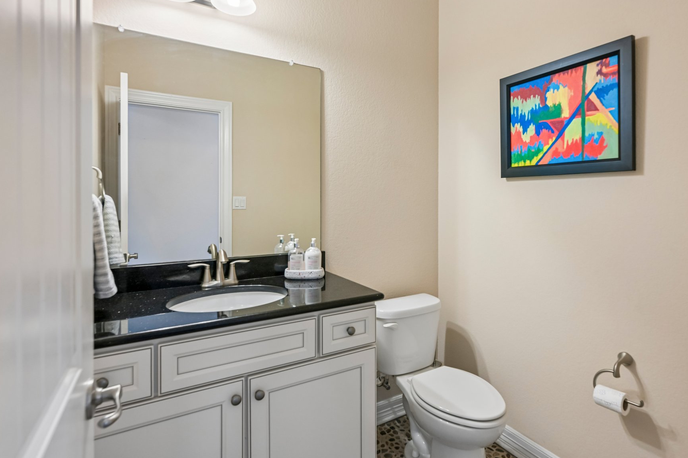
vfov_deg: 62.8
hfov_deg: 84.9
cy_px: 204
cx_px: 375
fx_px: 374
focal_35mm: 20
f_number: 6.7
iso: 400
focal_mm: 16.5
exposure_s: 1/15
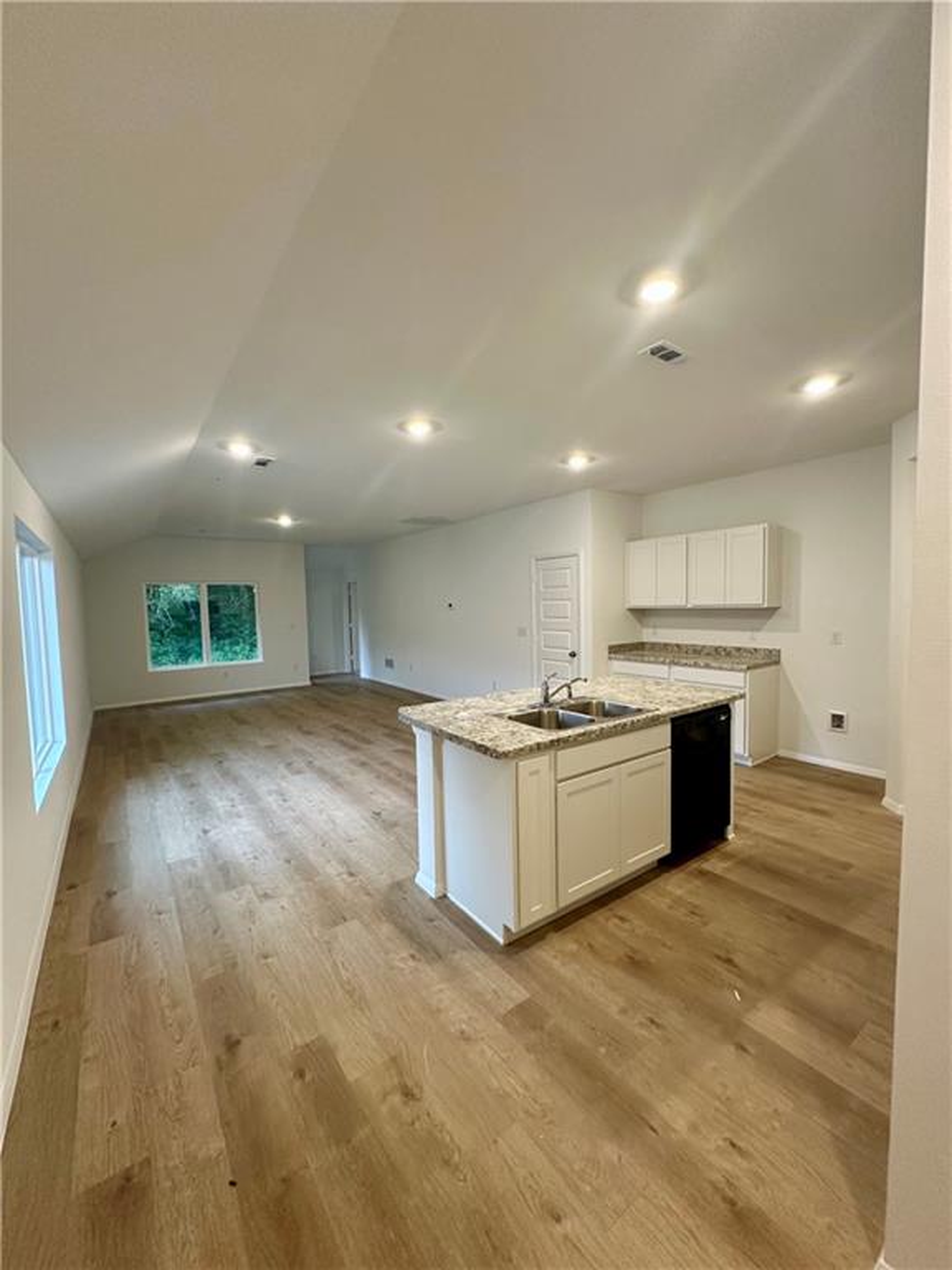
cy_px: 635
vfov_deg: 102.1
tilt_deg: -3.3
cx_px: 476
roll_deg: +0.8
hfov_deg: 85.7
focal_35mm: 14
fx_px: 513
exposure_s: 1/60
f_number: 2.2
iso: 160
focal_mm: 2.22
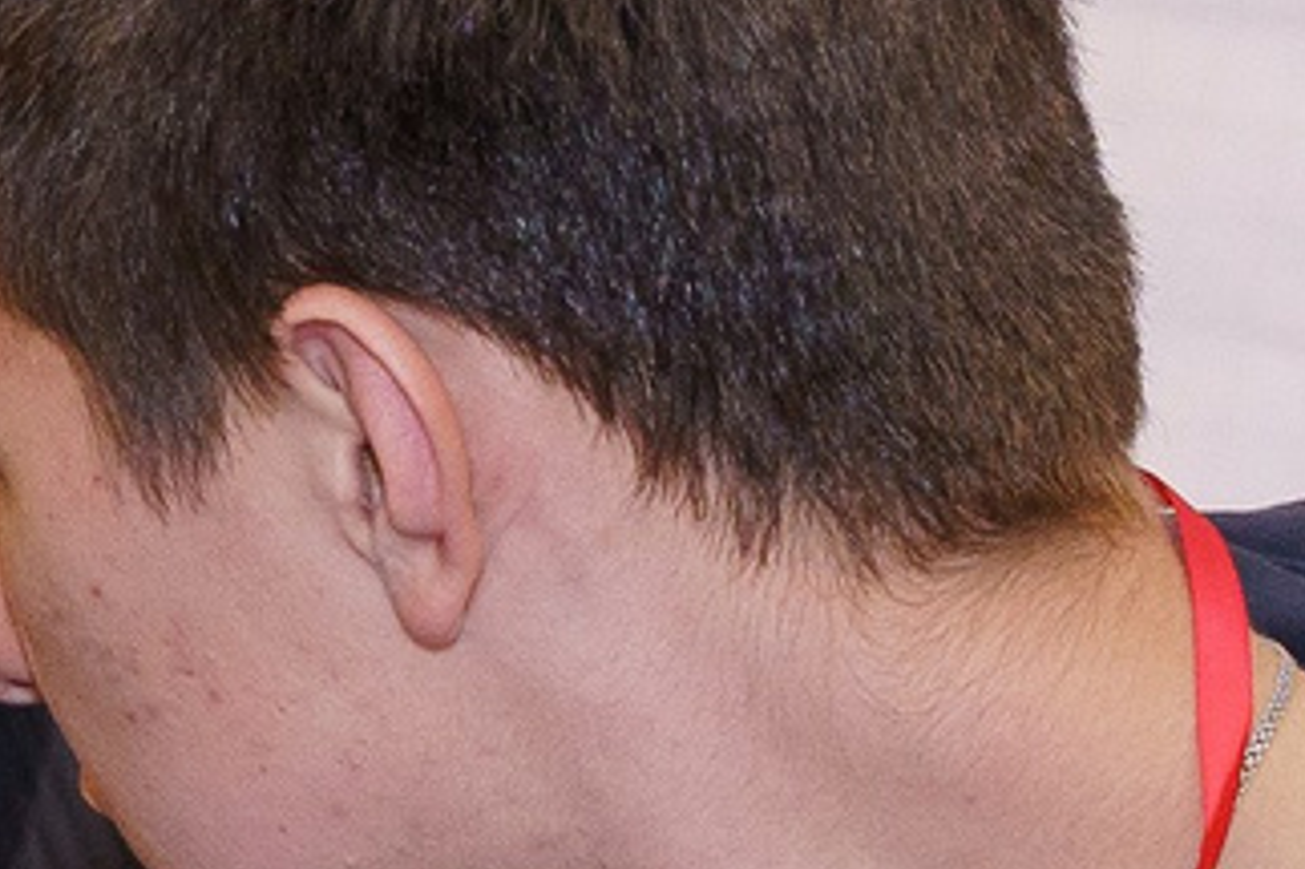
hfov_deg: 5.4
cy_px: 1473
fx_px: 13804
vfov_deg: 3.6
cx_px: -182
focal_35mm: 381
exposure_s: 1/160
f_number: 3.2
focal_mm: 48
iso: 1600
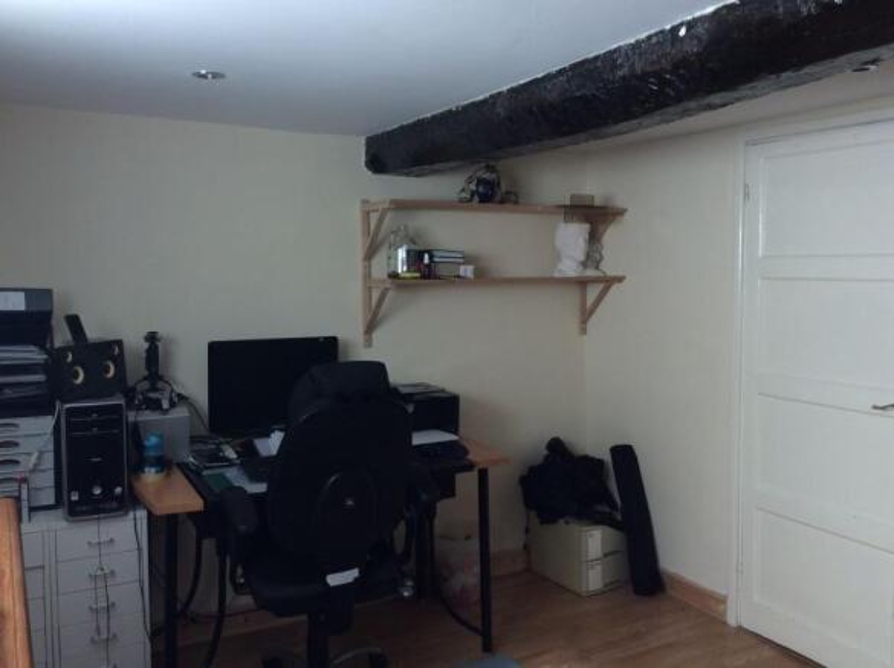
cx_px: 447
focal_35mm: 32
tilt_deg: -4.7
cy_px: 334
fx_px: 825
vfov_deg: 44.1
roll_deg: +0.3
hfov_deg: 56.9
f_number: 2.4
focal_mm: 3.3
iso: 40
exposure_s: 1/40
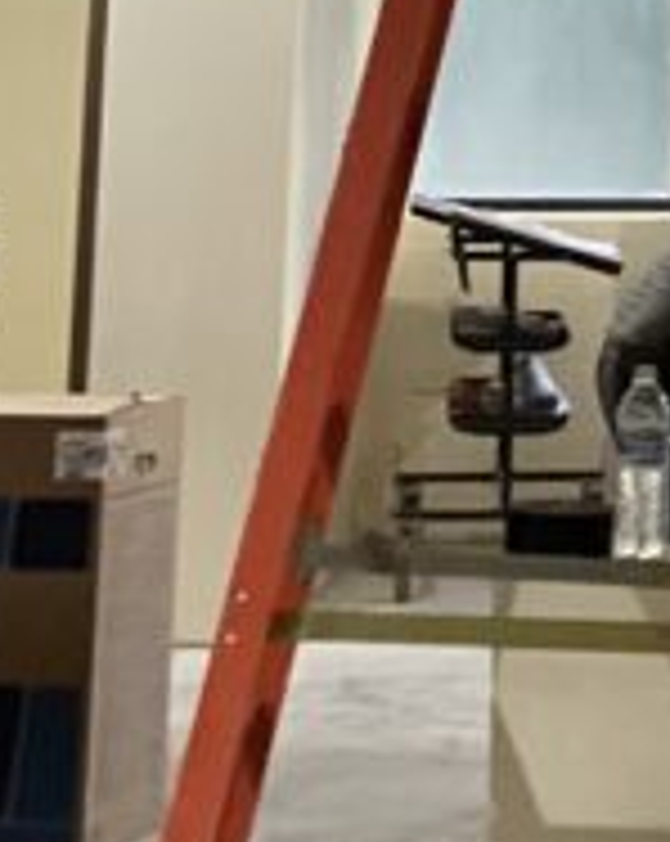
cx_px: 836
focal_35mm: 150
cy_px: -1216
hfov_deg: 10.1
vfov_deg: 10.8
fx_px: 3727
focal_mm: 3.99
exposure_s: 1/30
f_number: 1.8
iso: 500
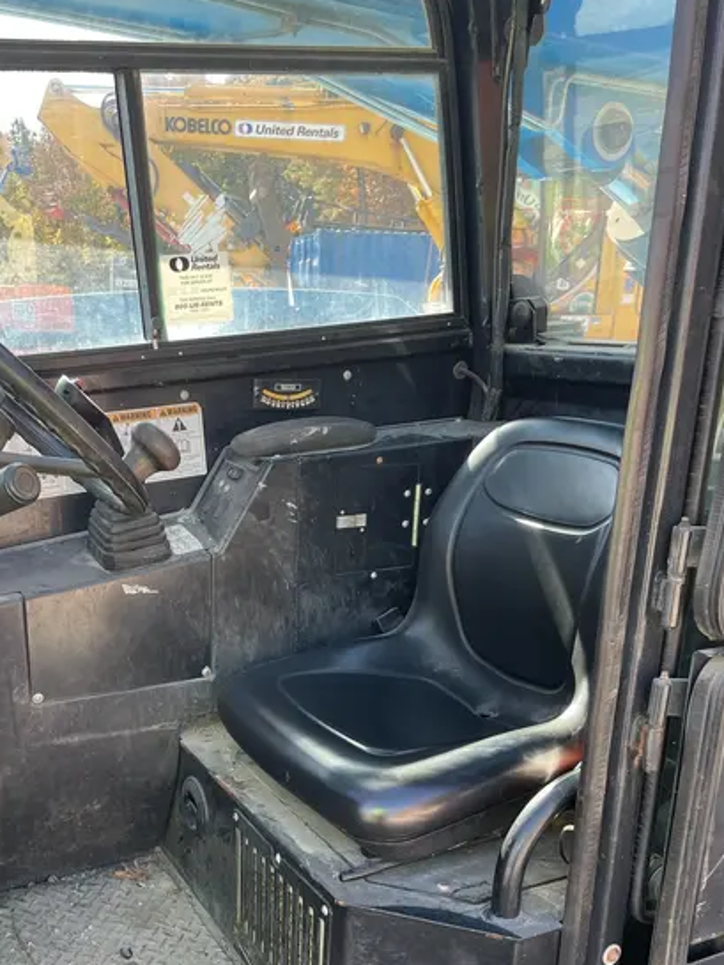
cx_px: 281
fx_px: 976
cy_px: 638
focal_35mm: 35
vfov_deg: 51.7
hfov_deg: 40.5
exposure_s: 1/193
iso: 32
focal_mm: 4.2
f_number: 1.6
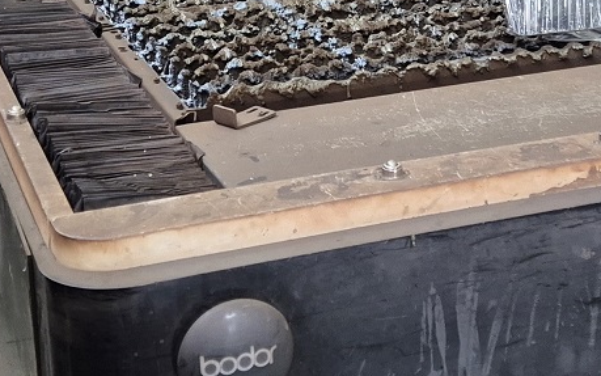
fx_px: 1392
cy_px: -7
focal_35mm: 85
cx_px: 352
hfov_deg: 24.3
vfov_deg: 15.1
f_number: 1.8
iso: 160
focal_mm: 5.4
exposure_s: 1/100
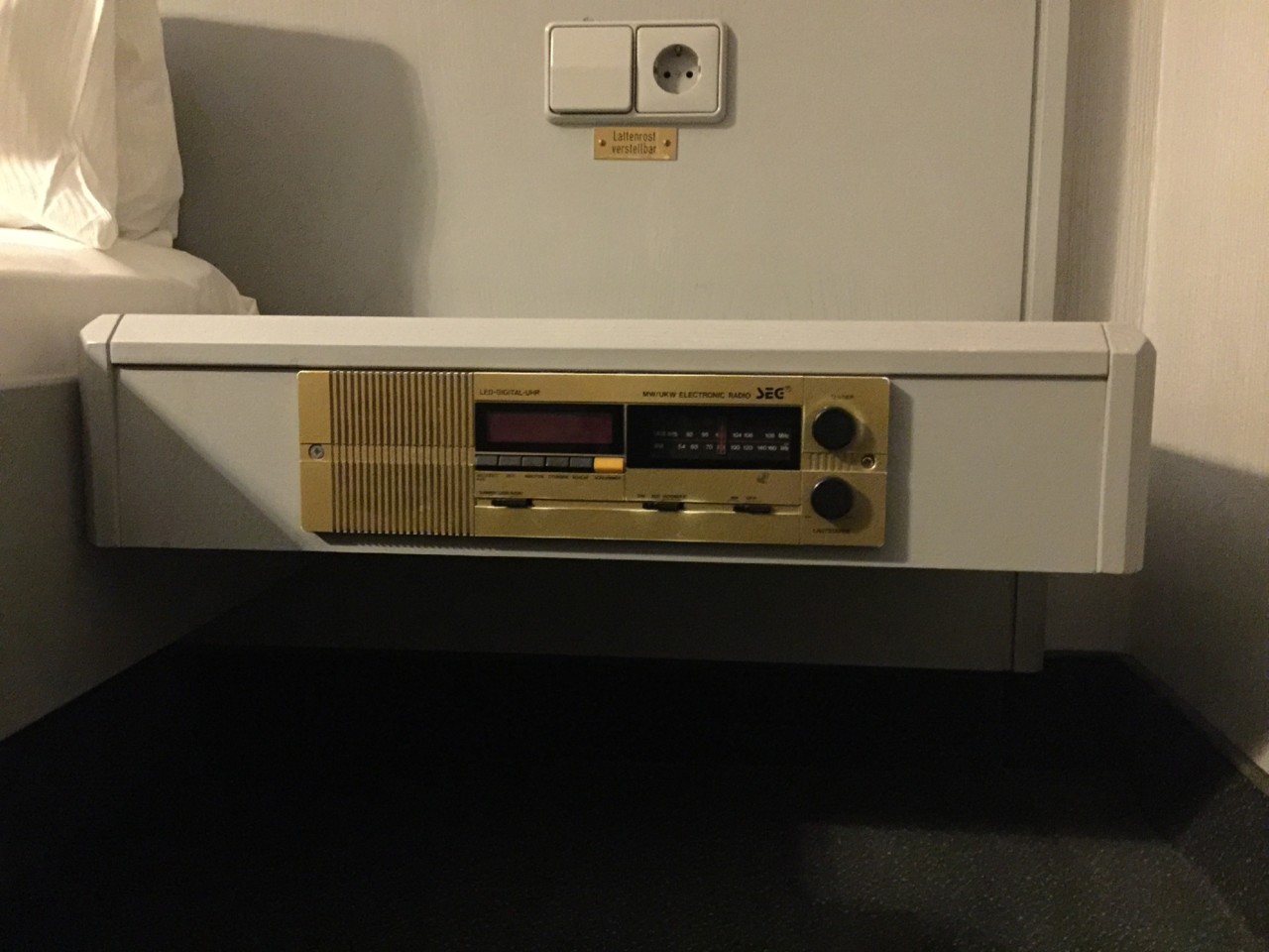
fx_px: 1063
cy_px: 476
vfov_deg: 48.2
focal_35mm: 29
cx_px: 634
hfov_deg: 61.7
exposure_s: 1/4
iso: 400
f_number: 2.2
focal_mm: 4.15
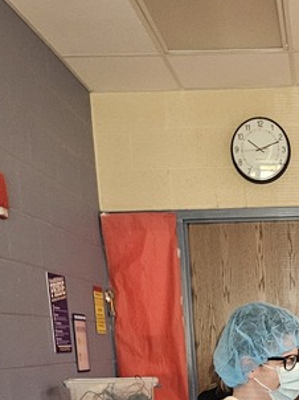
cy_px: 554
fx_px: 900
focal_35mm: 78
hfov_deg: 18.2
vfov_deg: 21.9
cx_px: 321
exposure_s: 1/120
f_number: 1.8
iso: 1000
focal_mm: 5.4
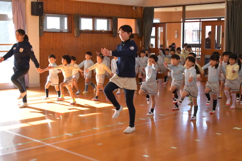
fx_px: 383
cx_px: 121
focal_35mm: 57
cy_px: 80
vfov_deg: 23.8
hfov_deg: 35.1
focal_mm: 38
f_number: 18
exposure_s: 1/400
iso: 12800
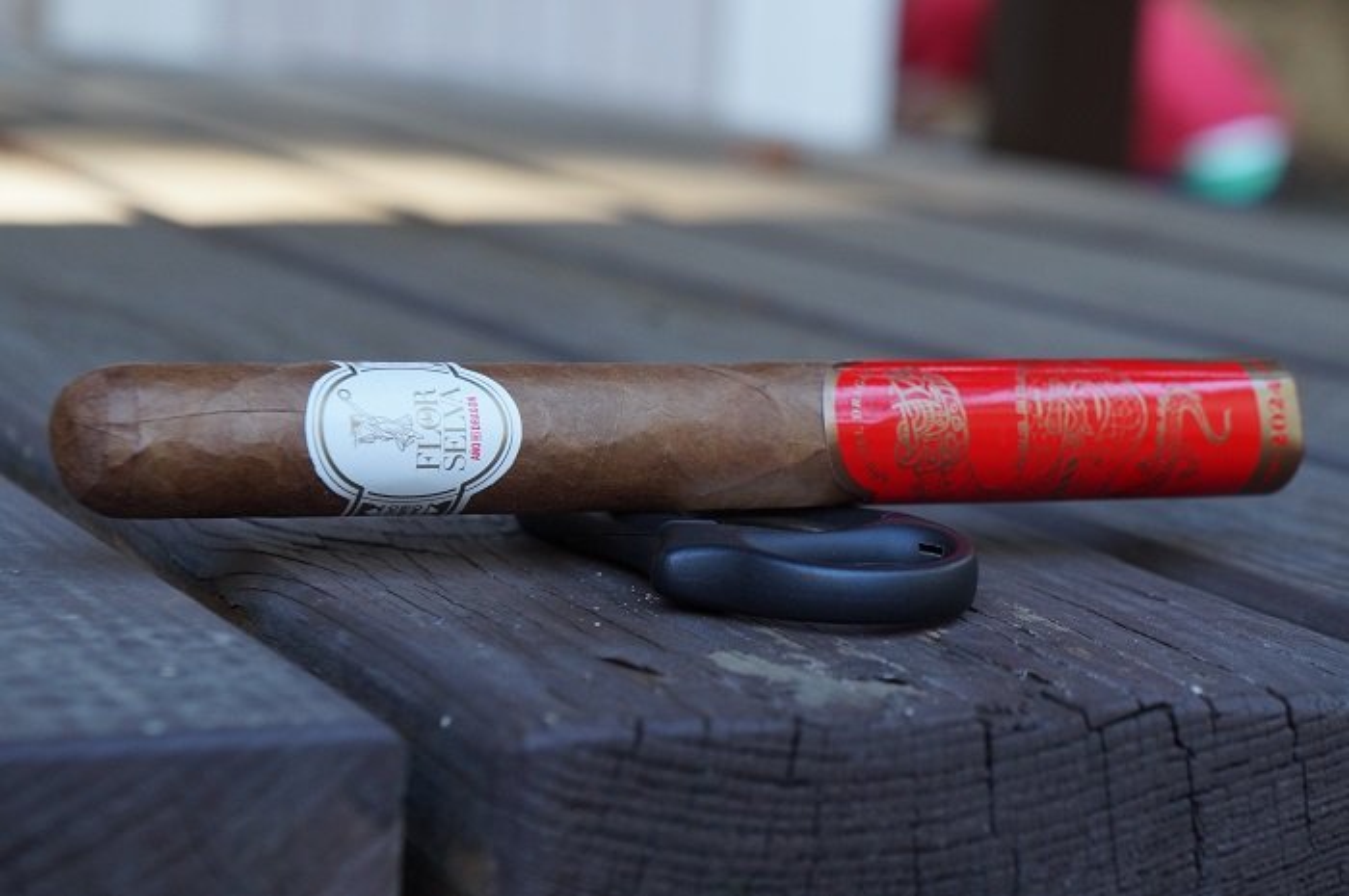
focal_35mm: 82
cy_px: 448
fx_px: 3088
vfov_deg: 16.5
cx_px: 674
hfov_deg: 24.6
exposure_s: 1/100
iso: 640
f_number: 6.3
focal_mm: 55
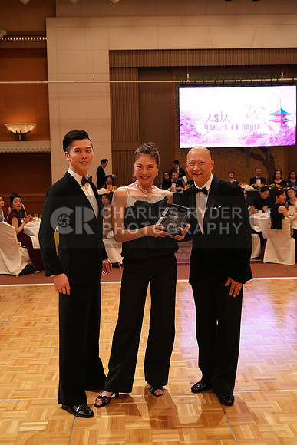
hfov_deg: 35.1
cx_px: 148
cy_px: 222
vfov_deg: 50.7
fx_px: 470
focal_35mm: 38
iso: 3200
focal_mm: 38
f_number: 4
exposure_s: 1/200
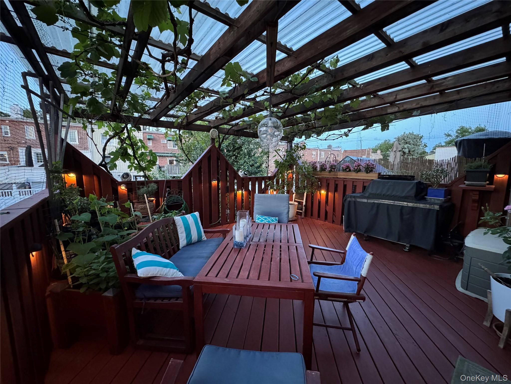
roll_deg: -0.4
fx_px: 207
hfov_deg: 102.1
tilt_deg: -7.7
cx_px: 256
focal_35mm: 14
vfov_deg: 85.7
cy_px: 192
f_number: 2.2
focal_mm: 2.22
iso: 1250
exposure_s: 1/40
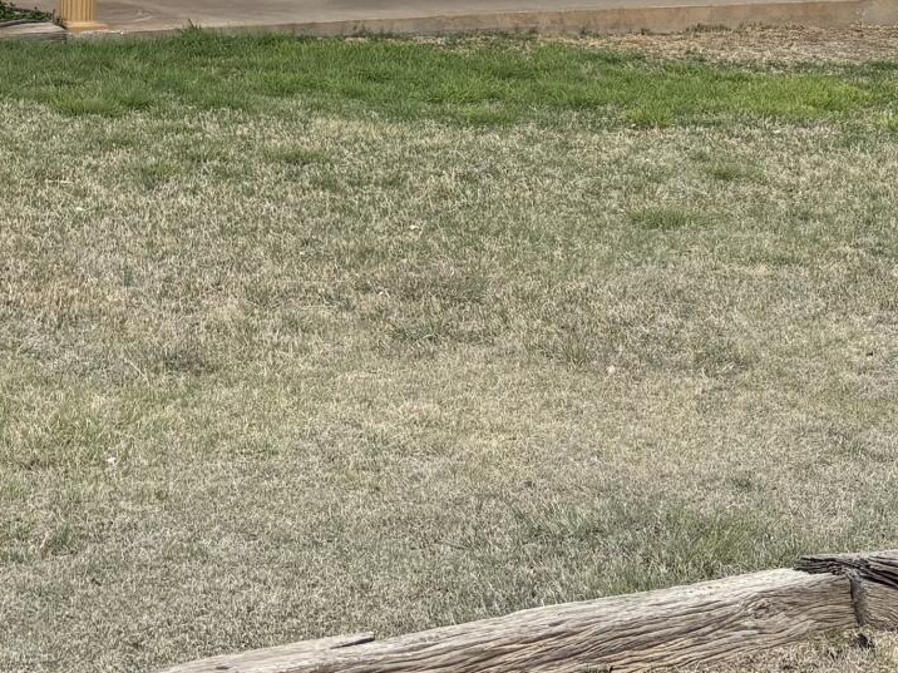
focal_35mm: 109
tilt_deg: -3.1
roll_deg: -1.4
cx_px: 139
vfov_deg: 13.1
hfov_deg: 17.8
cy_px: -216
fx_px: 2828
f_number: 1.6
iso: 50
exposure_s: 1/2933
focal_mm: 5.96
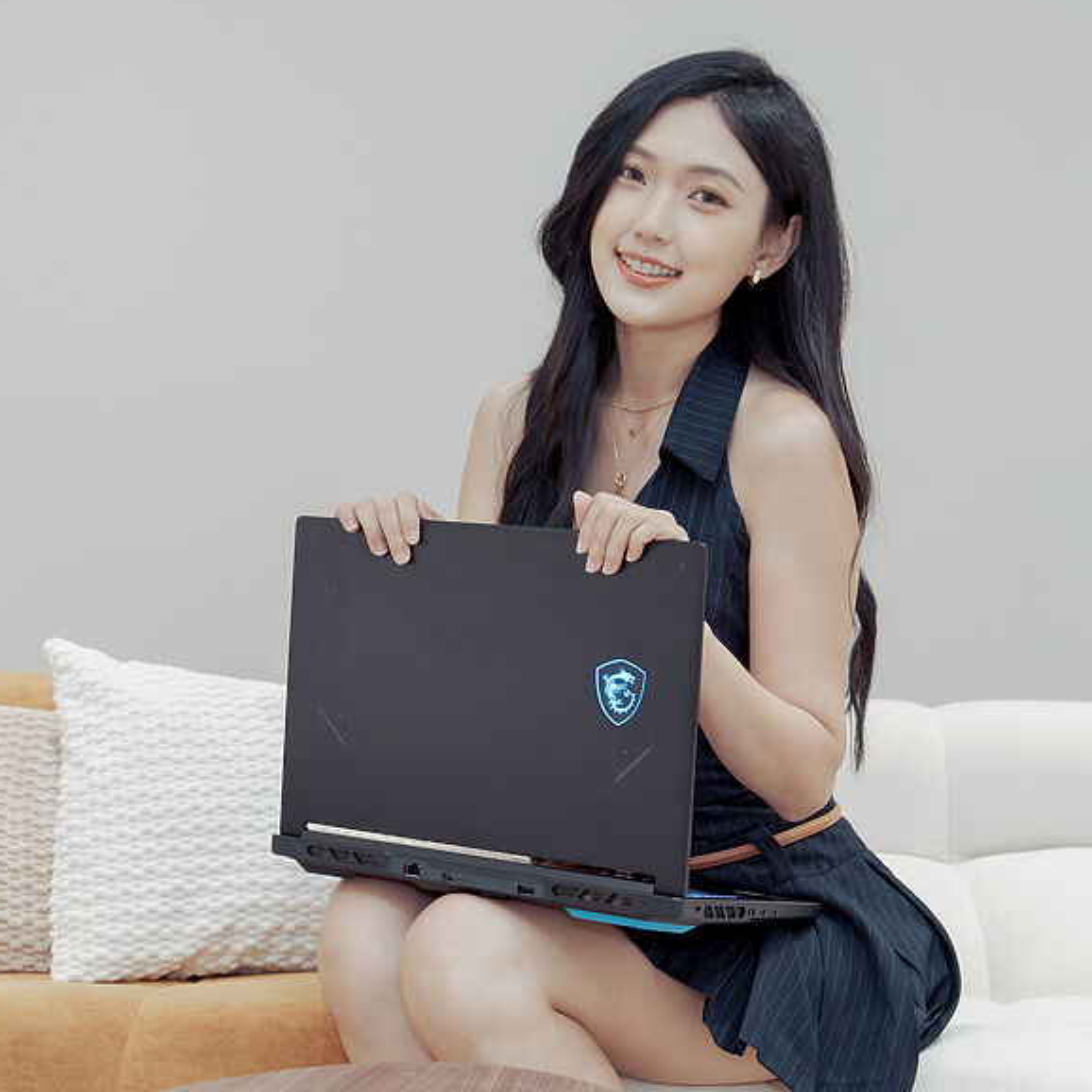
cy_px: 541
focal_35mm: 62
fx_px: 2213
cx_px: 474
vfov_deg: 27.7
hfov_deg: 27.7
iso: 1600
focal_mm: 48
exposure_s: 1/60
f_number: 5.6
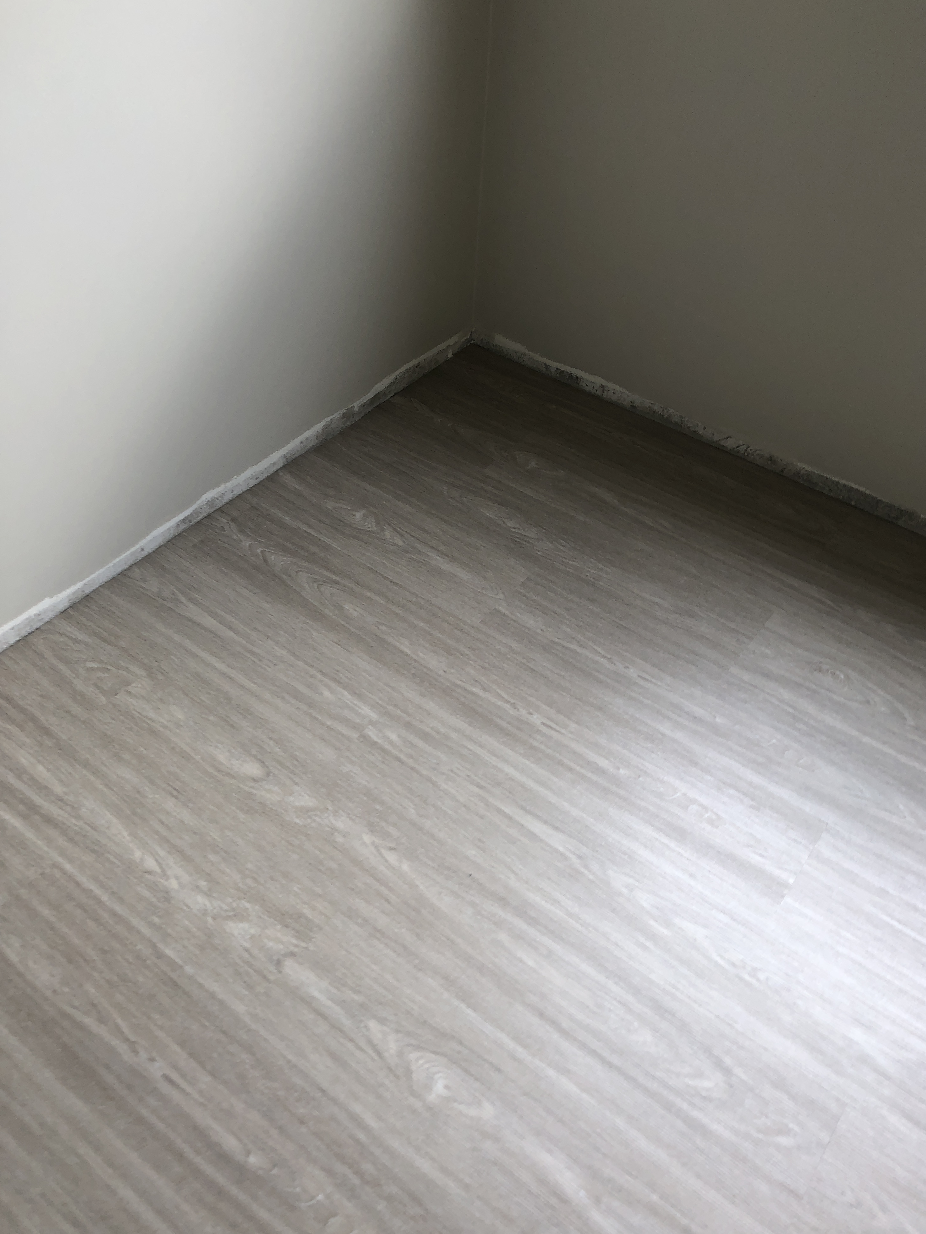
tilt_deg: -46.8
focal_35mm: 29
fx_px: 1034
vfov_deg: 61.7
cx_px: 478
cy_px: 602
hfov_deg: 48.2
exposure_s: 1/120
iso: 40
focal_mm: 4
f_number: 1.8
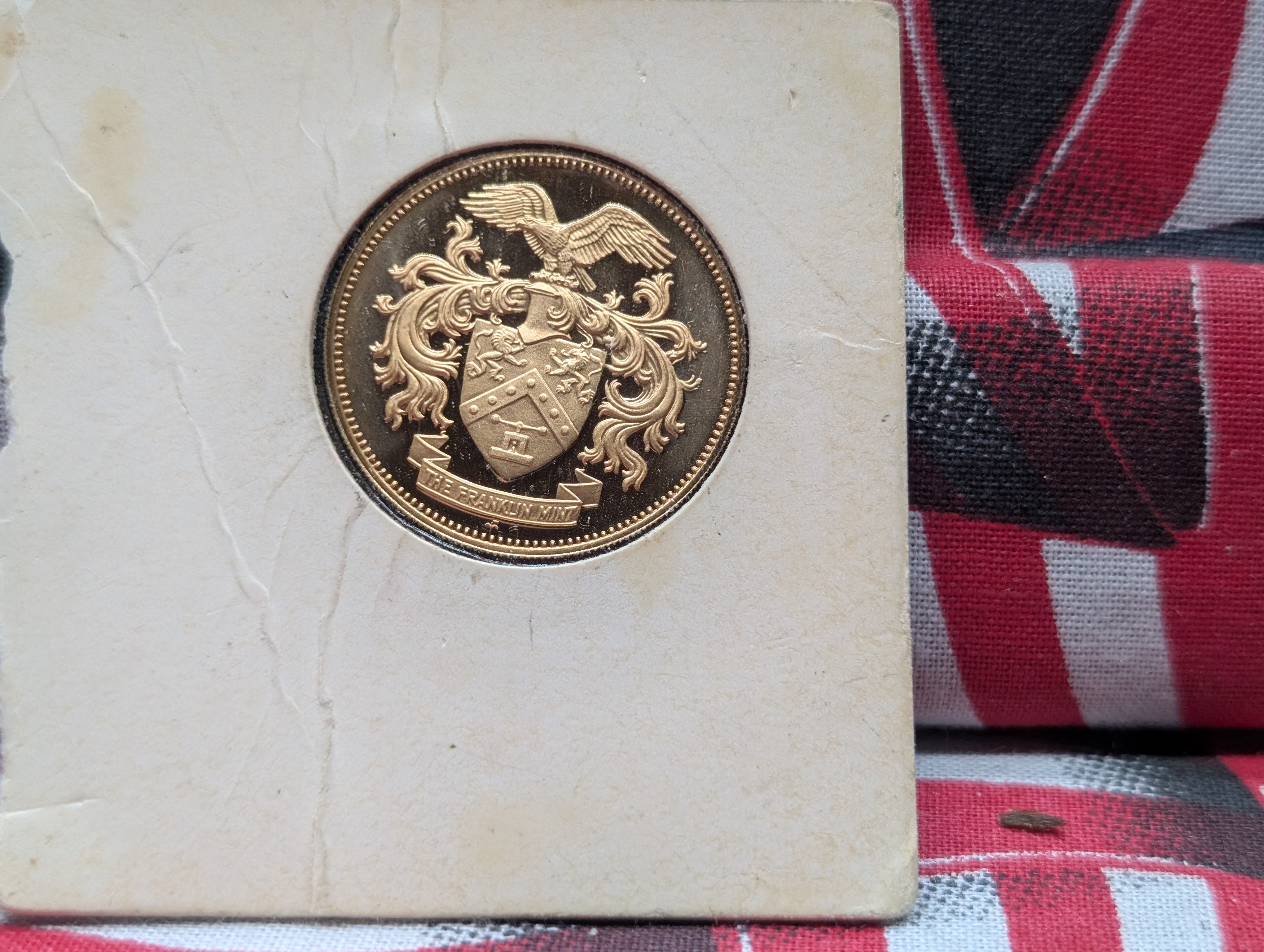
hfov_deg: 38.9
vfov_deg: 29.7
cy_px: 476
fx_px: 1792
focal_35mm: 49
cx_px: 632
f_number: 1.68
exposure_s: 1/165
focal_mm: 6.9
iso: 101
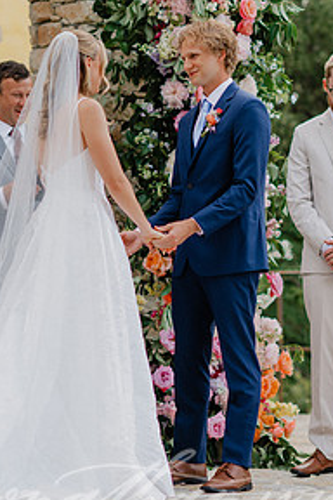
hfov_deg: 10.3
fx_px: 1845
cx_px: 144
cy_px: 181
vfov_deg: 15.4
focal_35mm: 133
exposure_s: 1/800
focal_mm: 85
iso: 80
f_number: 2
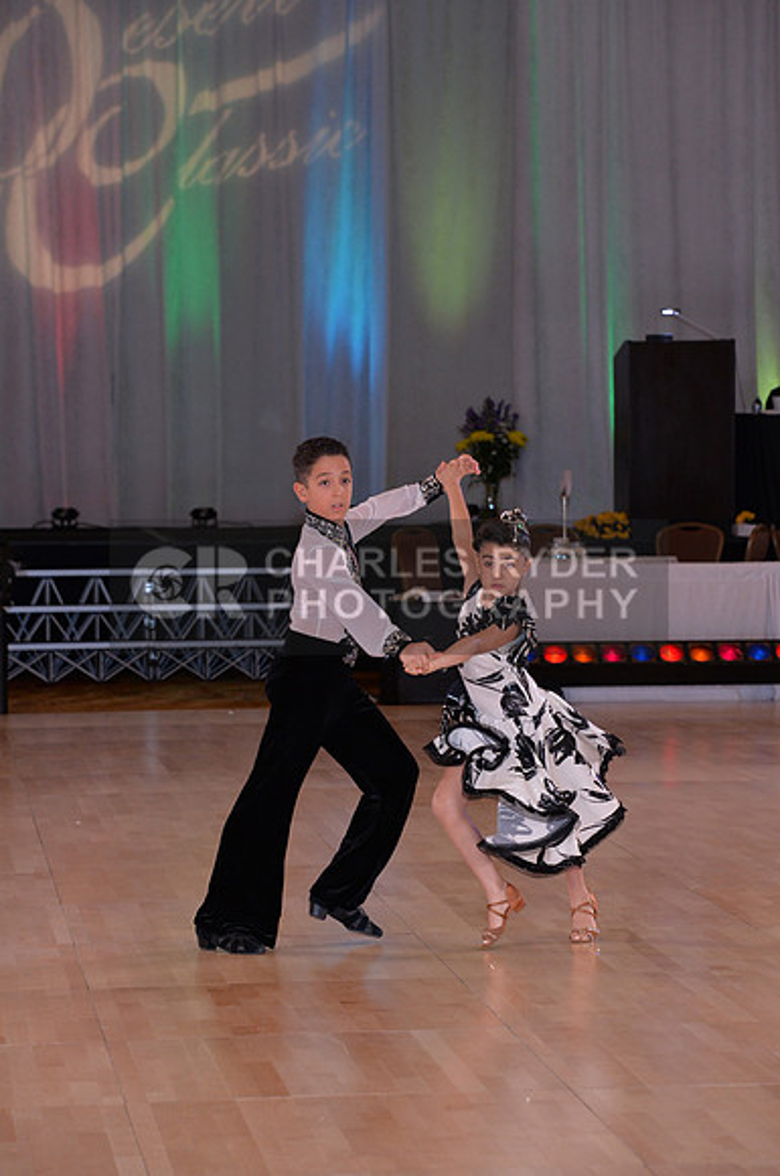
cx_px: 390
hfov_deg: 10.1
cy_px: 588
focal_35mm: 135
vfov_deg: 15.2
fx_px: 4400
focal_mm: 135
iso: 2000
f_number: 6.3
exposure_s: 1/250
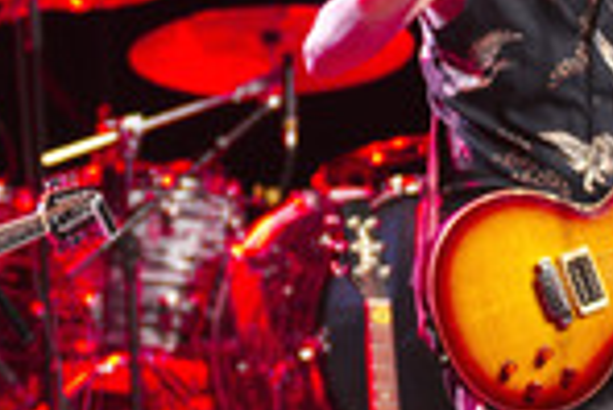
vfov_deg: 3.4
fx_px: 7005
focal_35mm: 411
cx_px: 309
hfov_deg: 5.0
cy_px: 182
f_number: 2.8
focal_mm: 135
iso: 1600
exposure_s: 1/100
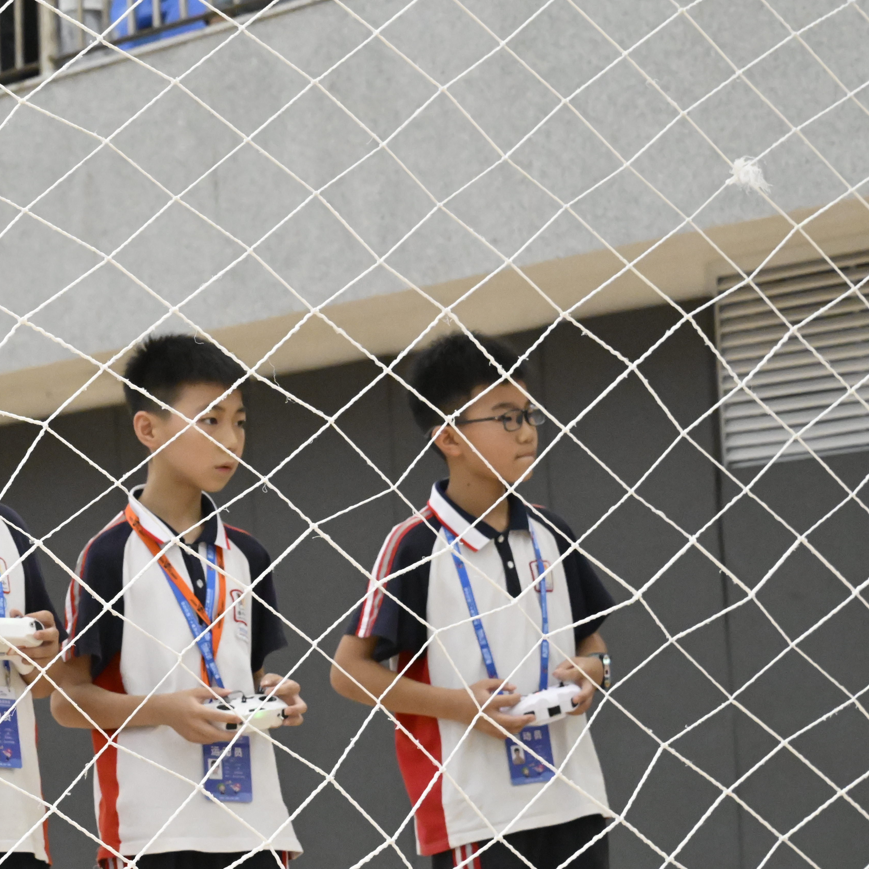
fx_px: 4118
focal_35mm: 145
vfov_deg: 12.0
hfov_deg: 11.9
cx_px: 6
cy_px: 516
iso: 10000
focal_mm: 70
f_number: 5.6
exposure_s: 1/1000
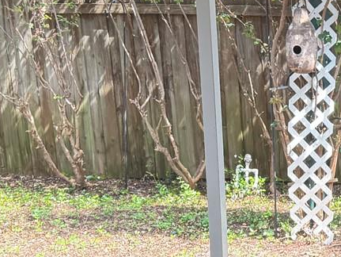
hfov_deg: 20.2
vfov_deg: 16.5
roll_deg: -0.8
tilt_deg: -9.9
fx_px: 877
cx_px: 437
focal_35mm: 89
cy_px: 213
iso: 160
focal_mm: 6.76
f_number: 1.78
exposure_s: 1/240
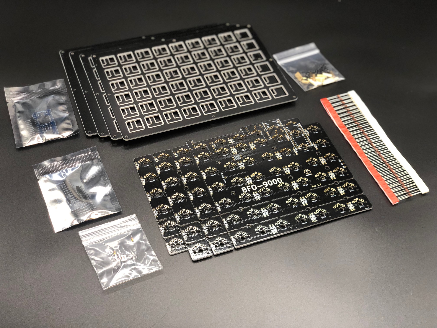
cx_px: 218
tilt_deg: -48.7
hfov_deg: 36.8
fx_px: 656
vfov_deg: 28.0
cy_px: 164
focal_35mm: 52
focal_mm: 6
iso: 100
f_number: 2.4
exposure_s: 1/60
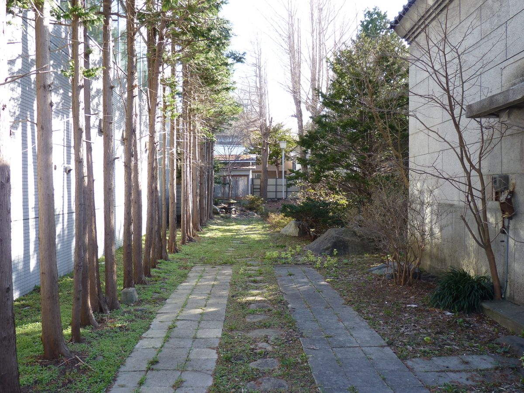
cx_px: 262
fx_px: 409
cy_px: 196
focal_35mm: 27
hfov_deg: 65.3
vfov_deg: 51.4
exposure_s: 1/100
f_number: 2.8
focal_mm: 4.8
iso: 80
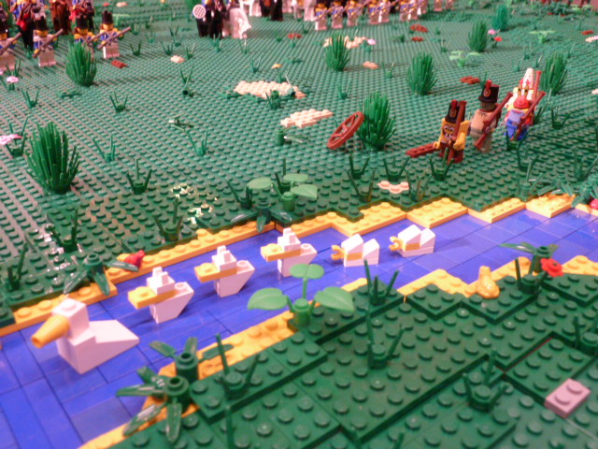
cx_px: 299
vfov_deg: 44.2
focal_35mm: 32
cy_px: 224
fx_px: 553
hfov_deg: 56.8
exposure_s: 1/5
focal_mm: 5.3
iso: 400
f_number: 3.5
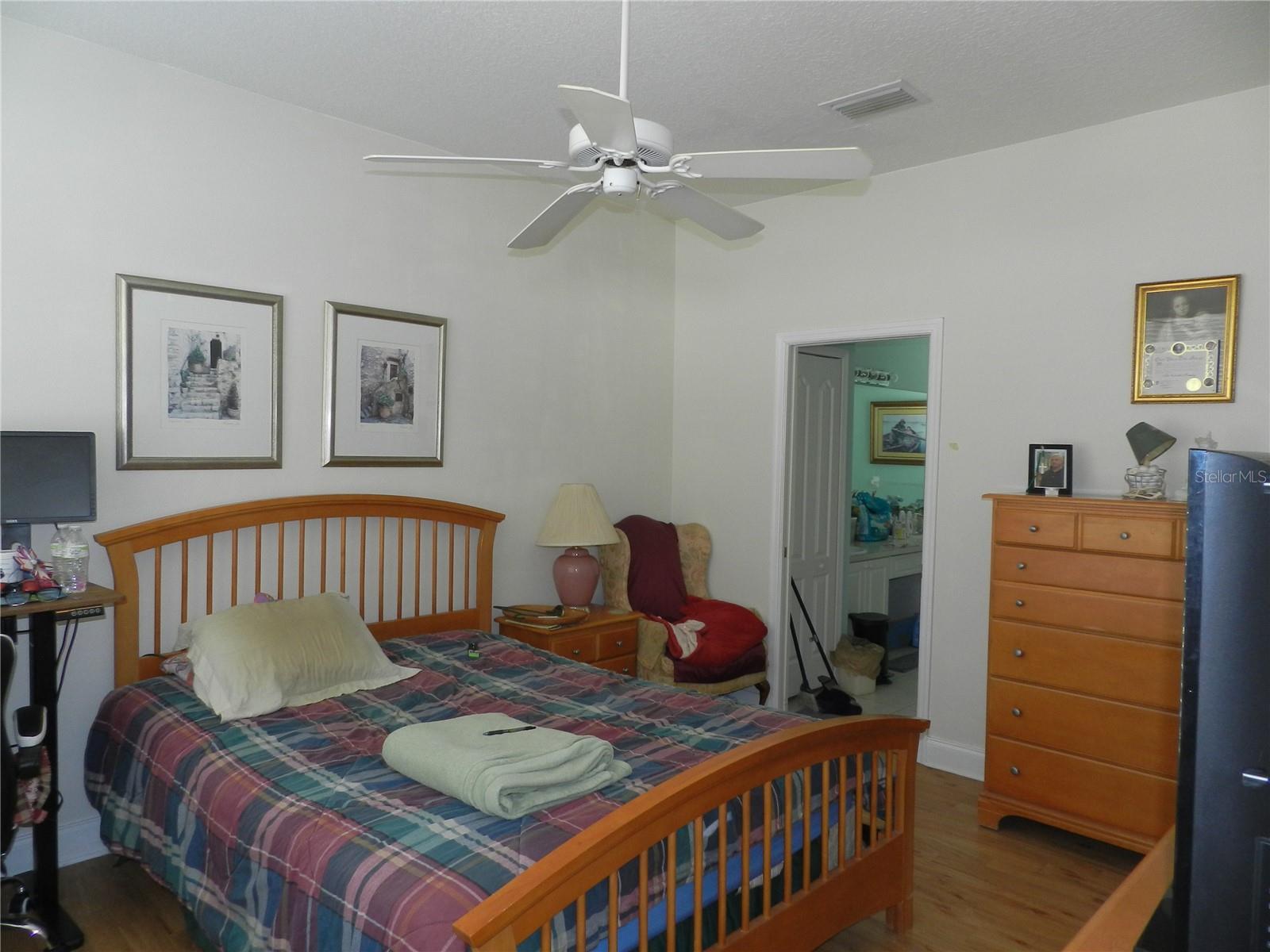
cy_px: 476
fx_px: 844
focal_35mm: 23
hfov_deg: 73.9
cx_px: 635
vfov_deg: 58.9
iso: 200
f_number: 3.4
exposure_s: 1/30
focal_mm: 4
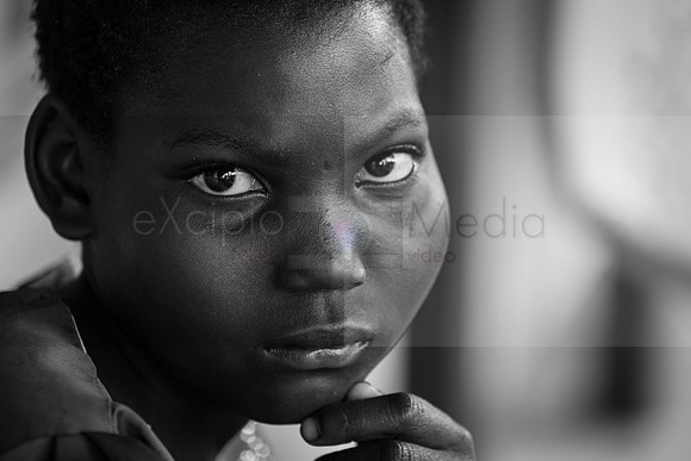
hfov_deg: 10.3
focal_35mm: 200
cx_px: 346
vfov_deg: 6.9
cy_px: 230
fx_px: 3840
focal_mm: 200
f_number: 4
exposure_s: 1/200
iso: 1250
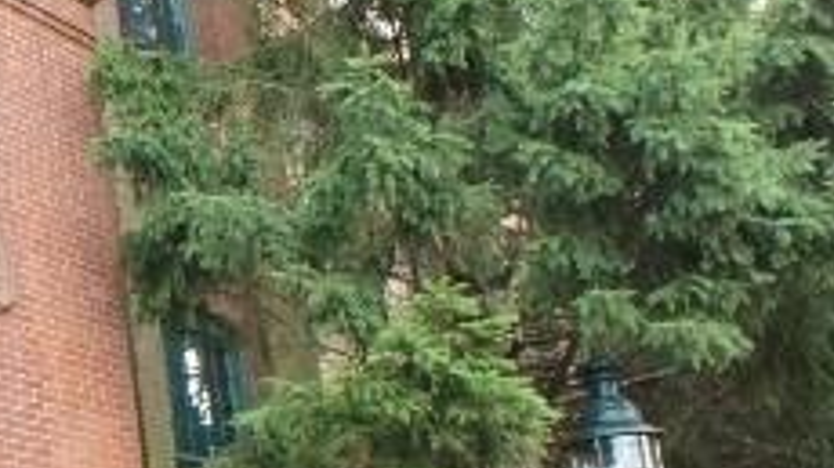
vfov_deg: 16.8
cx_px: -207
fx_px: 1547
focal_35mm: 70
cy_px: 486
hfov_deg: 26.3
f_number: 7.1
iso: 1000
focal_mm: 16
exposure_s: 1/30
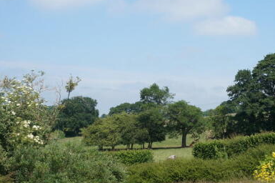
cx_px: 176
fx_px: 449
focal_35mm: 59
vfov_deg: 22.9
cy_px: 65
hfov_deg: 33.8
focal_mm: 23
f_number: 9
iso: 100
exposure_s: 1/160
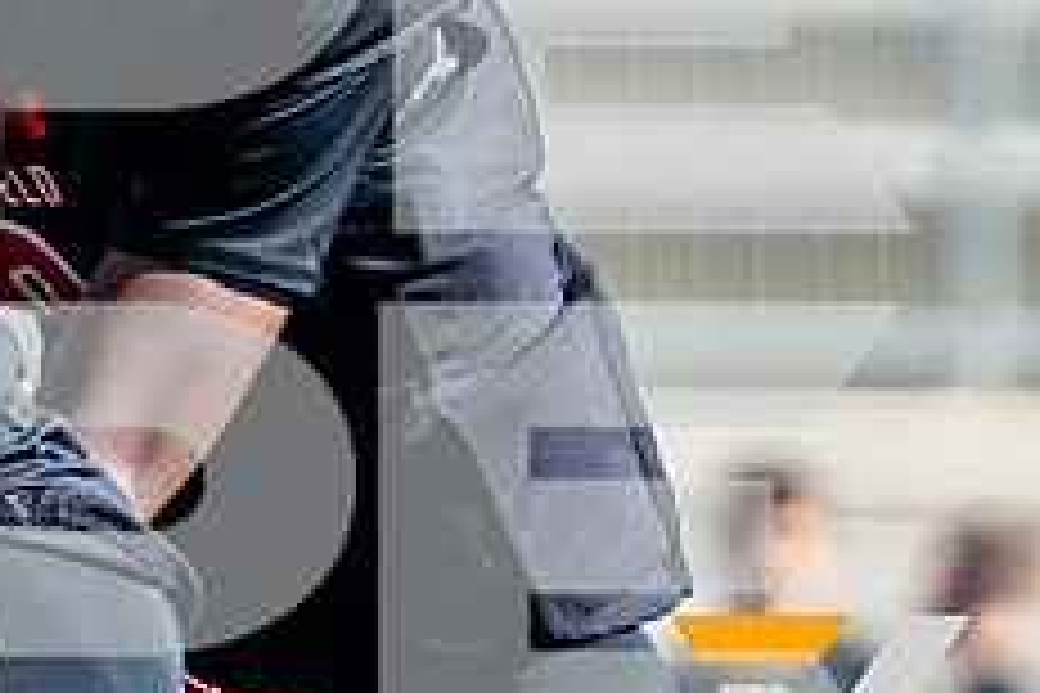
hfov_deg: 1.4
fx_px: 42752
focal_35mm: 1480
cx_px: -56
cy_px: 89
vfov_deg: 0.9
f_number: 3.2
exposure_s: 1/3200
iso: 400
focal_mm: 200
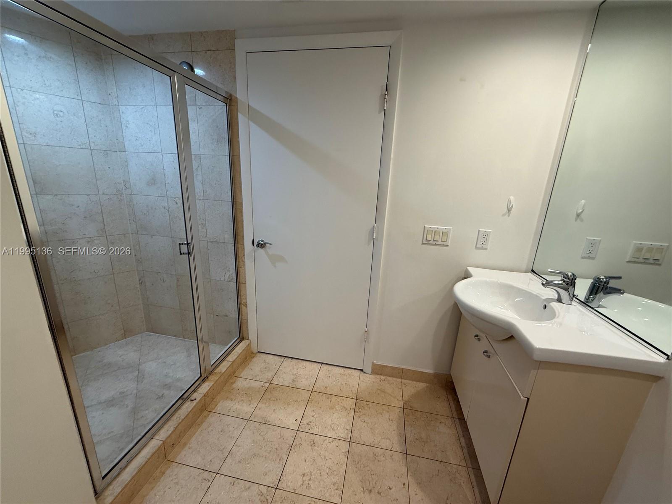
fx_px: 272
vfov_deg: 85.7
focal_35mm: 14
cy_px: 252
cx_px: 336
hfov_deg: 102.1
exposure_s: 1/120
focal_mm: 2.22
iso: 125
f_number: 2.2
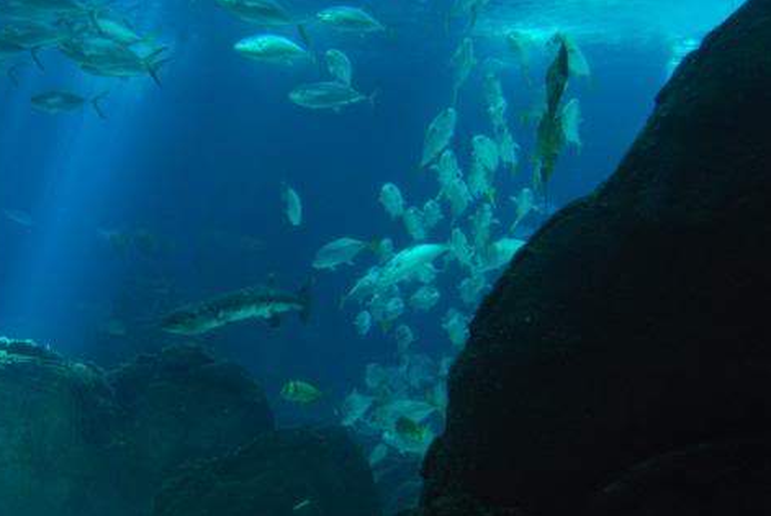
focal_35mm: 53
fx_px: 1136
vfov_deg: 25.5
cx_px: 319
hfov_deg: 37.4
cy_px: 192
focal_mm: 26
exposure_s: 1/60
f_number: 4
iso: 1600
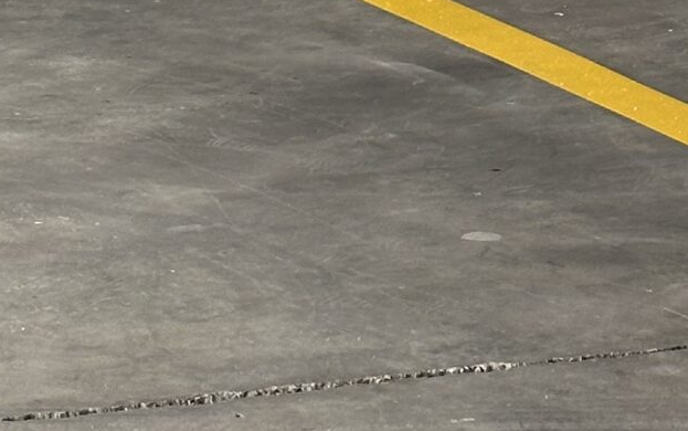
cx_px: 523
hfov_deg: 10.0
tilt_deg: -3.8
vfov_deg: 6.1
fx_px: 3921
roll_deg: -3.6
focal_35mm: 209
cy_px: -456
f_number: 1.78
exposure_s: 1/68
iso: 80
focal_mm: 6.86
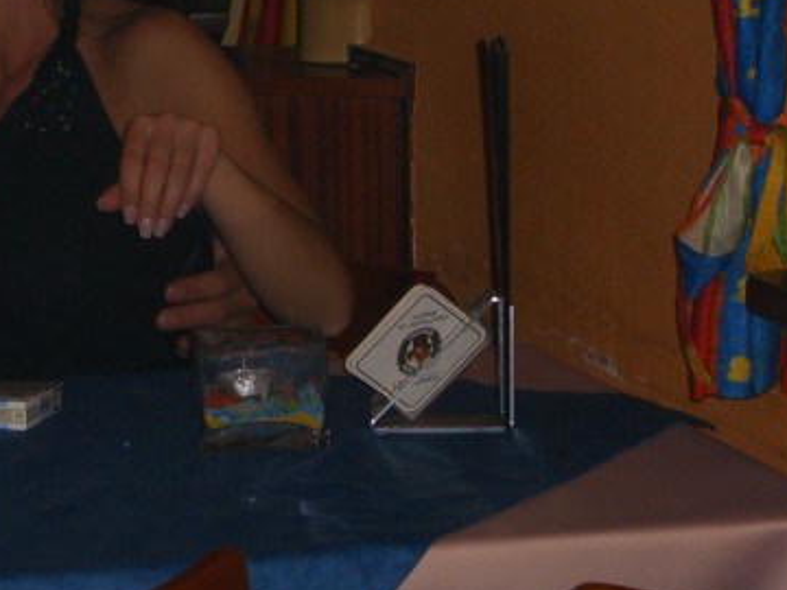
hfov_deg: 9.3
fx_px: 4797
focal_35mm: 211
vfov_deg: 7.0
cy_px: 35
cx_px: -24
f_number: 4.8
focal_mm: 19.7
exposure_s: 1/60
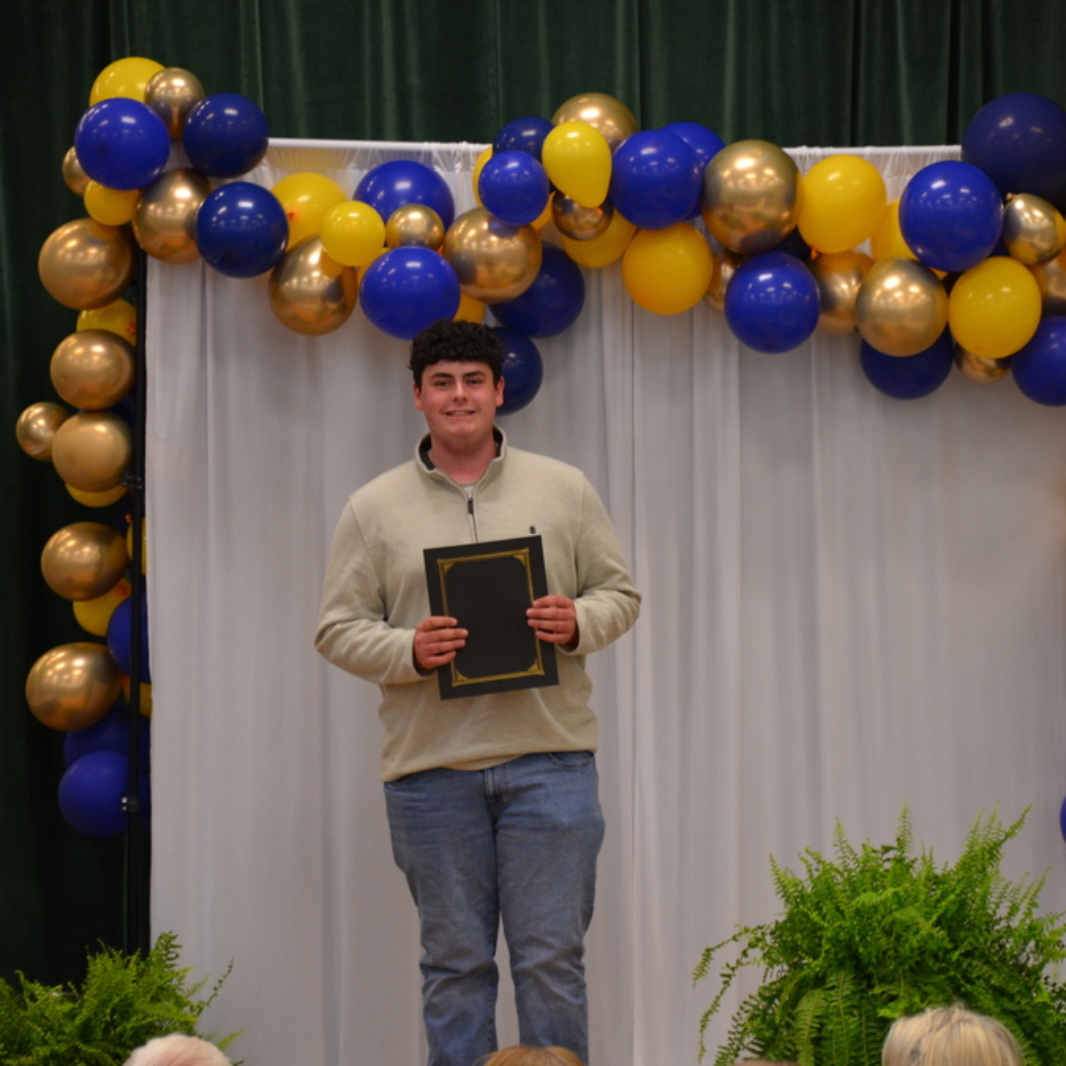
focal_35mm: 203
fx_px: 7060
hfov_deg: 8.6
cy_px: 534
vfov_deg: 8.6
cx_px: 698
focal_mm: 105
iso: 800
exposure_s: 1/30
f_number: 5.6
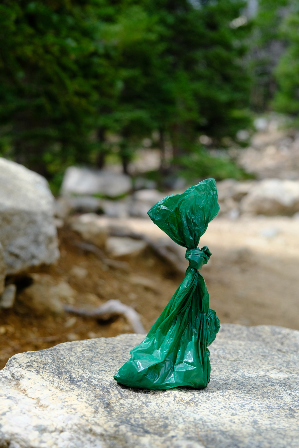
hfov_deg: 28.7
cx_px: 150
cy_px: 224
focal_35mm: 47
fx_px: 585
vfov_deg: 41.9
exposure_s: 1/1300
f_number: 3.6
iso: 400
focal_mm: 31.5
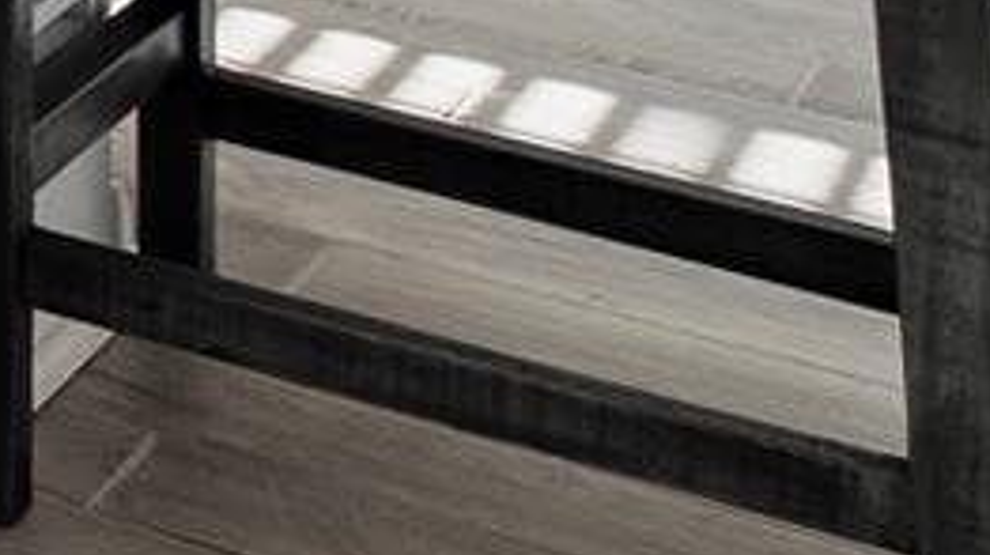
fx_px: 3437
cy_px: -1197
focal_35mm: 131
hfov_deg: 9.8
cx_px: -2350
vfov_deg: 7.8
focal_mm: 16
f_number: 6.3
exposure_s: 1/20
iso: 100
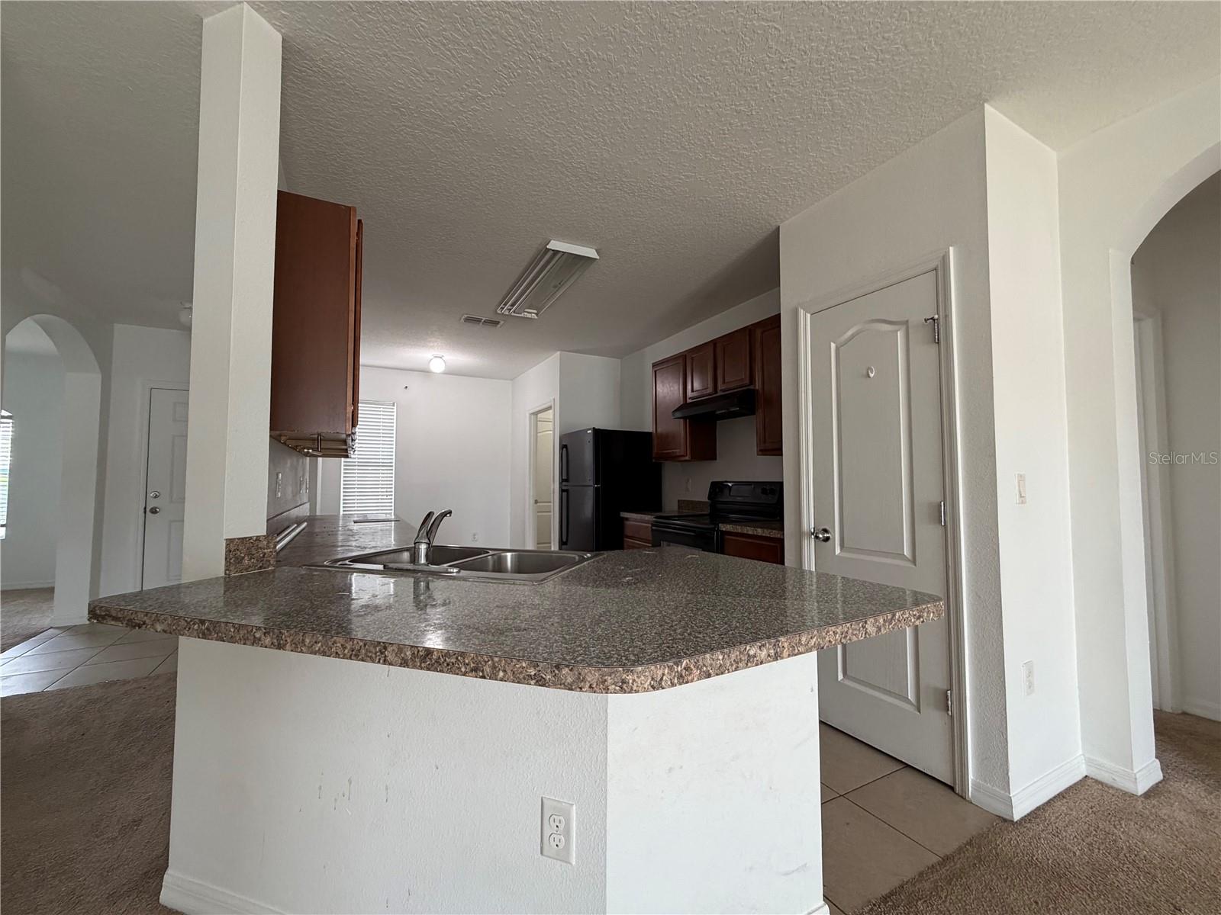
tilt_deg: +2.8
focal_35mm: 14
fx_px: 494
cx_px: 610
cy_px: 458
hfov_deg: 102.1
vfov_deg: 85.7
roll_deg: +0.3
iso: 200
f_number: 2.2
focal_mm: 2.22
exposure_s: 1/120
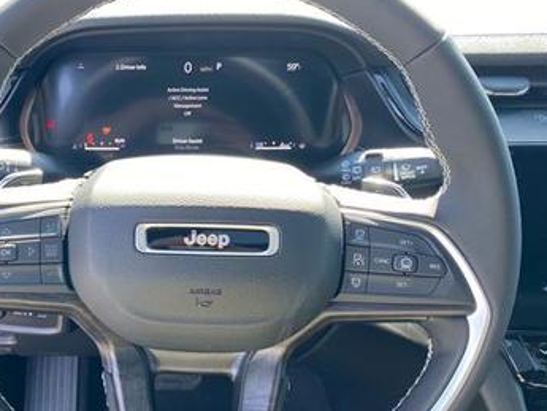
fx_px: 601
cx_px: 154
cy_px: 243
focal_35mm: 38
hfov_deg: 47.6
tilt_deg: -30.3
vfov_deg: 37.6
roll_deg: +0.0
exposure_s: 1/121
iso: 80
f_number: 1.8
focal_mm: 4.25
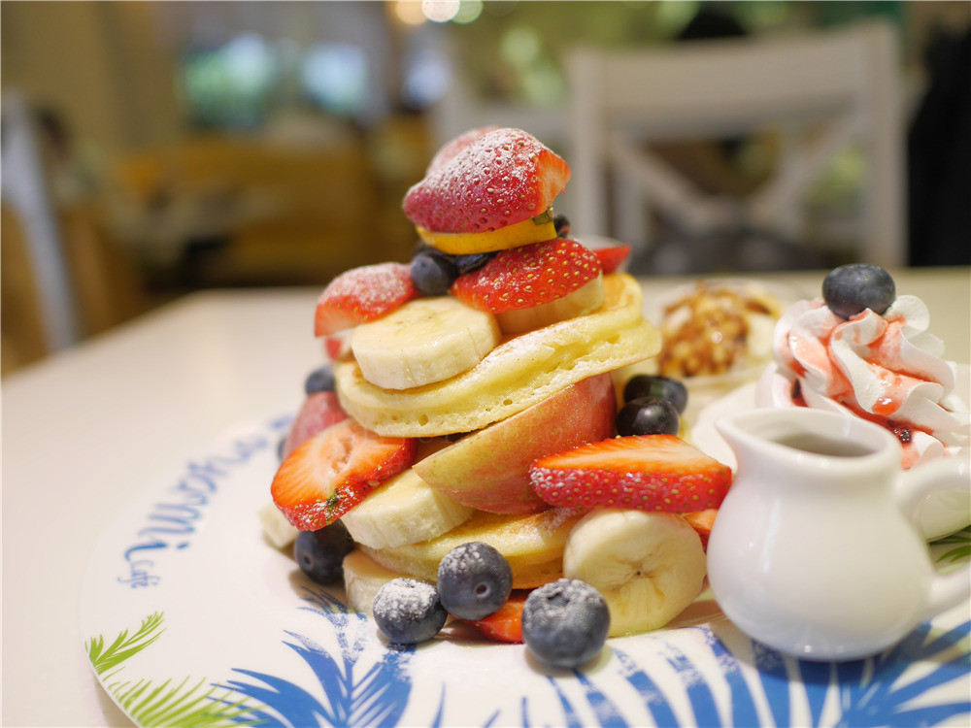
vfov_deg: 46.8
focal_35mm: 30
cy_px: 364
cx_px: 486
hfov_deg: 60.0
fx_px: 842
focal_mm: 15
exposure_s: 1/60
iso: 200
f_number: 1.7
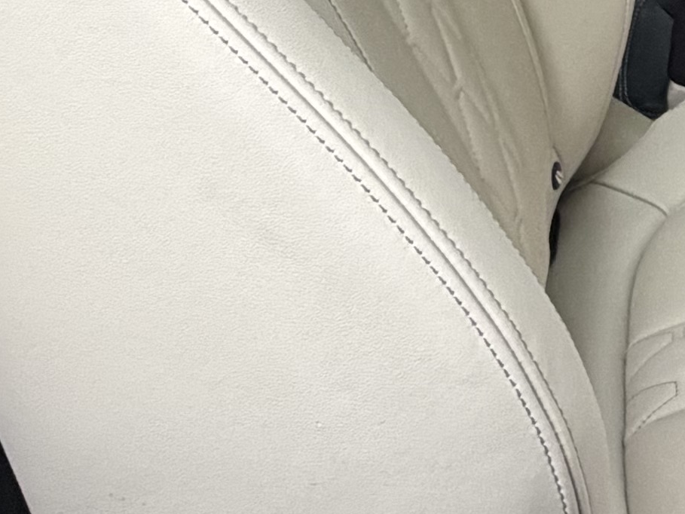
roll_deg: +1.0
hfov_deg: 20.7
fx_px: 1742
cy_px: -461
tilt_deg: -10.9
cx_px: 832
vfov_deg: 14.4
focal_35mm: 88
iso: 200
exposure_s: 1/121
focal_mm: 2.22
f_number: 2.2
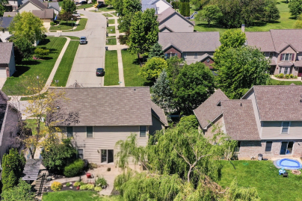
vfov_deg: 25.4
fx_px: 436
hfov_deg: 37.8
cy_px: 167
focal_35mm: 52
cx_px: 99
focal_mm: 10.26
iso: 100
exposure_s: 1/833
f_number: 7.1
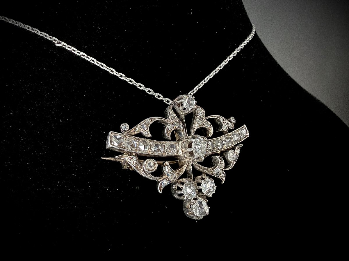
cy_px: 130
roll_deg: -0.8
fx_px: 242
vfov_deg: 56.8
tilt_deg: -5.8
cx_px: 174
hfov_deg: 71.6
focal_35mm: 24
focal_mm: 2.22
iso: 500
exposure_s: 1/24
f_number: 2.2
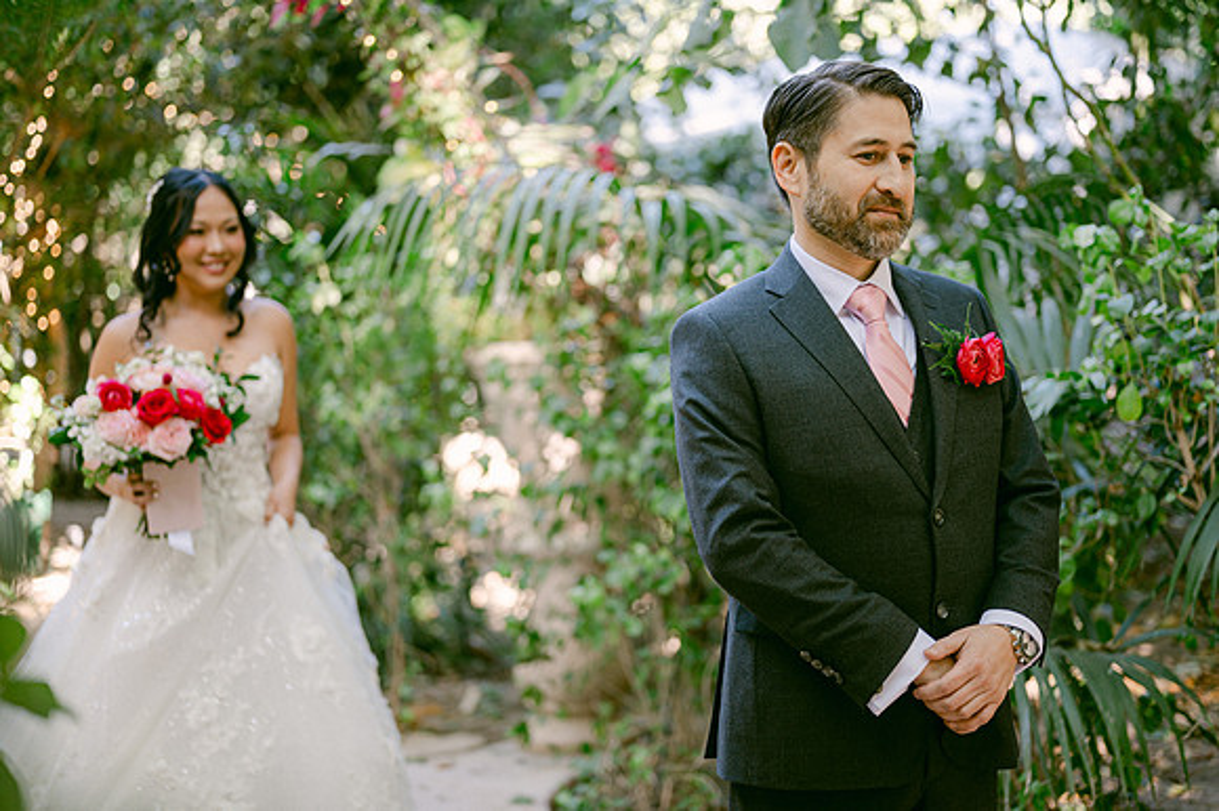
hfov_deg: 39.6
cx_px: 610
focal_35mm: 50
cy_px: 406
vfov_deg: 27.0
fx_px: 1692
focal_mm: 50
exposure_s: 1/125
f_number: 1.8
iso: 200
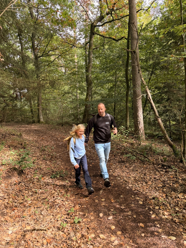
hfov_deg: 56.8
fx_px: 172
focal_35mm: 24
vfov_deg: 71.6
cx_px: 93
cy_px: 124
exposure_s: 1/194
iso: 100
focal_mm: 6.76
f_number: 1.78
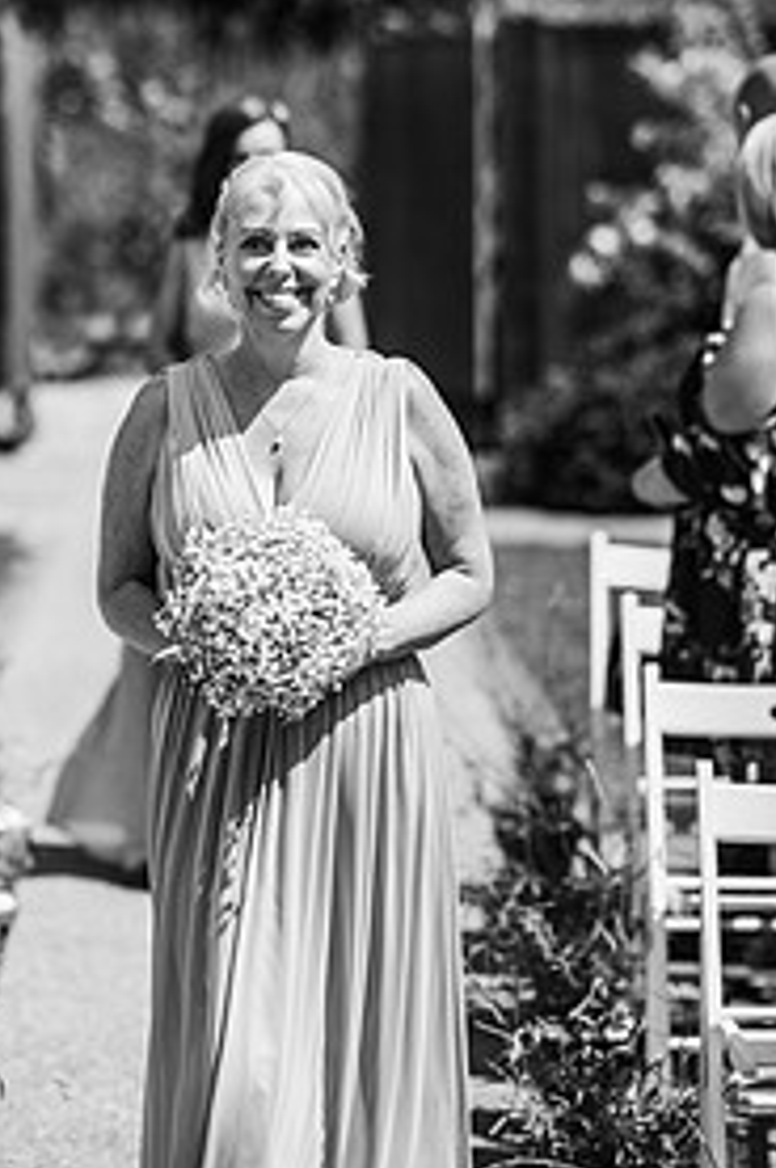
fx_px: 4473
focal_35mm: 138
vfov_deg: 14.9
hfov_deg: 9.9
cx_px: 268
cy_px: 540
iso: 100
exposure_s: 1/4000
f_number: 2.2
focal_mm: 85
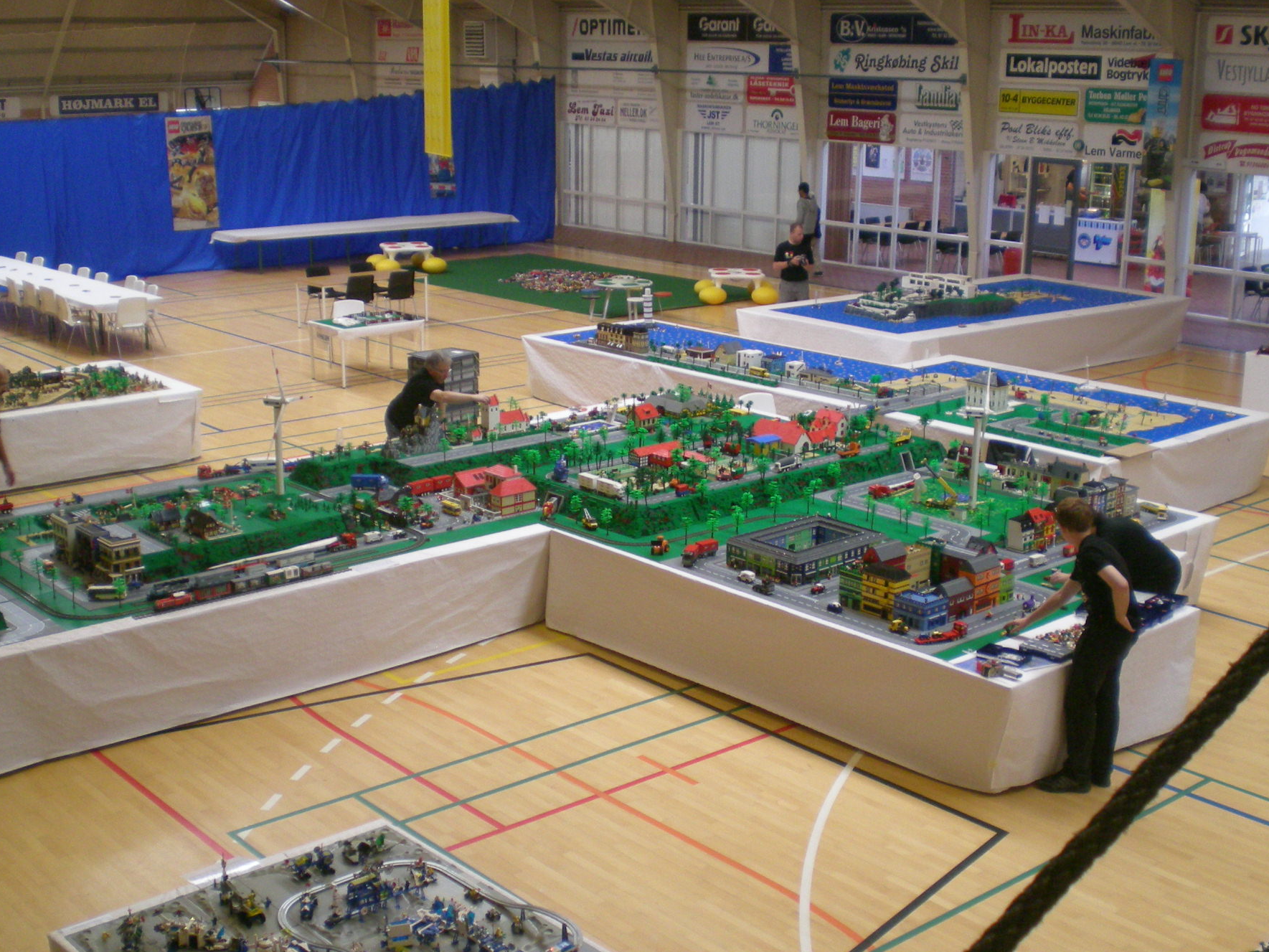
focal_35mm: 44
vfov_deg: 32.9
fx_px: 1613
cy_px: 491
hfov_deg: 42.9
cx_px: 657
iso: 200
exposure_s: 1/55.4
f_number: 3.1
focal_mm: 6.3
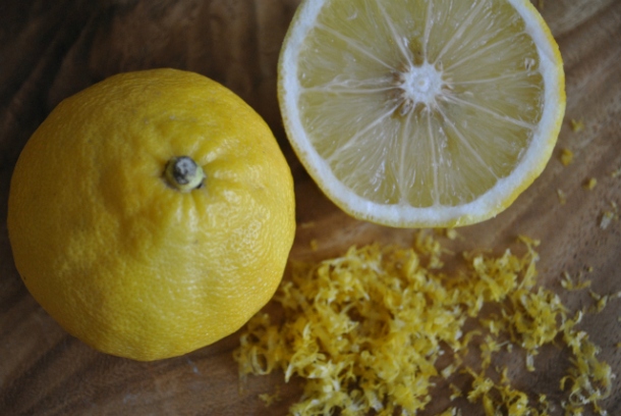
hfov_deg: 35.0
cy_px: 208
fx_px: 984
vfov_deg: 23.8
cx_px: 310
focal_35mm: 57
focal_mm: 38
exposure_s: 1/30
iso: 500
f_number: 5
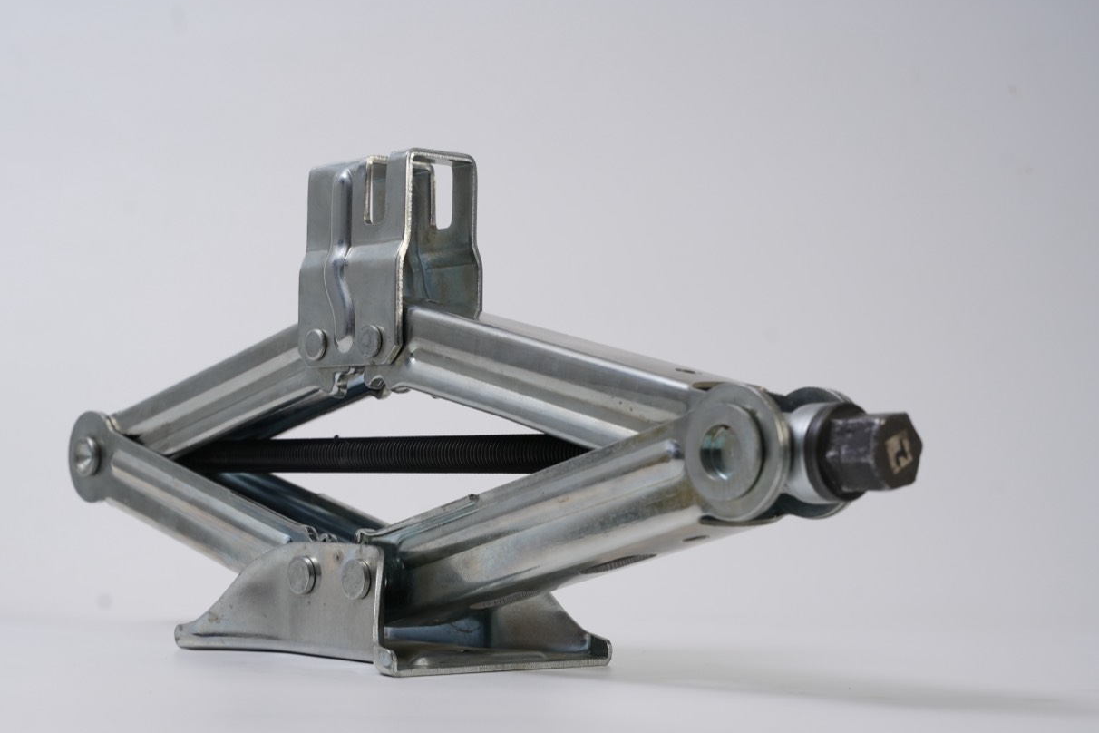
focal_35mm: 66
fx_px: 2027
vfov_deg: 20.4
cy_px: 477
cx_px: 421
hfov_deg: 30.2
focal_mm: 50.3
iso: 320
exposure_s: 1/250
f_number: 8
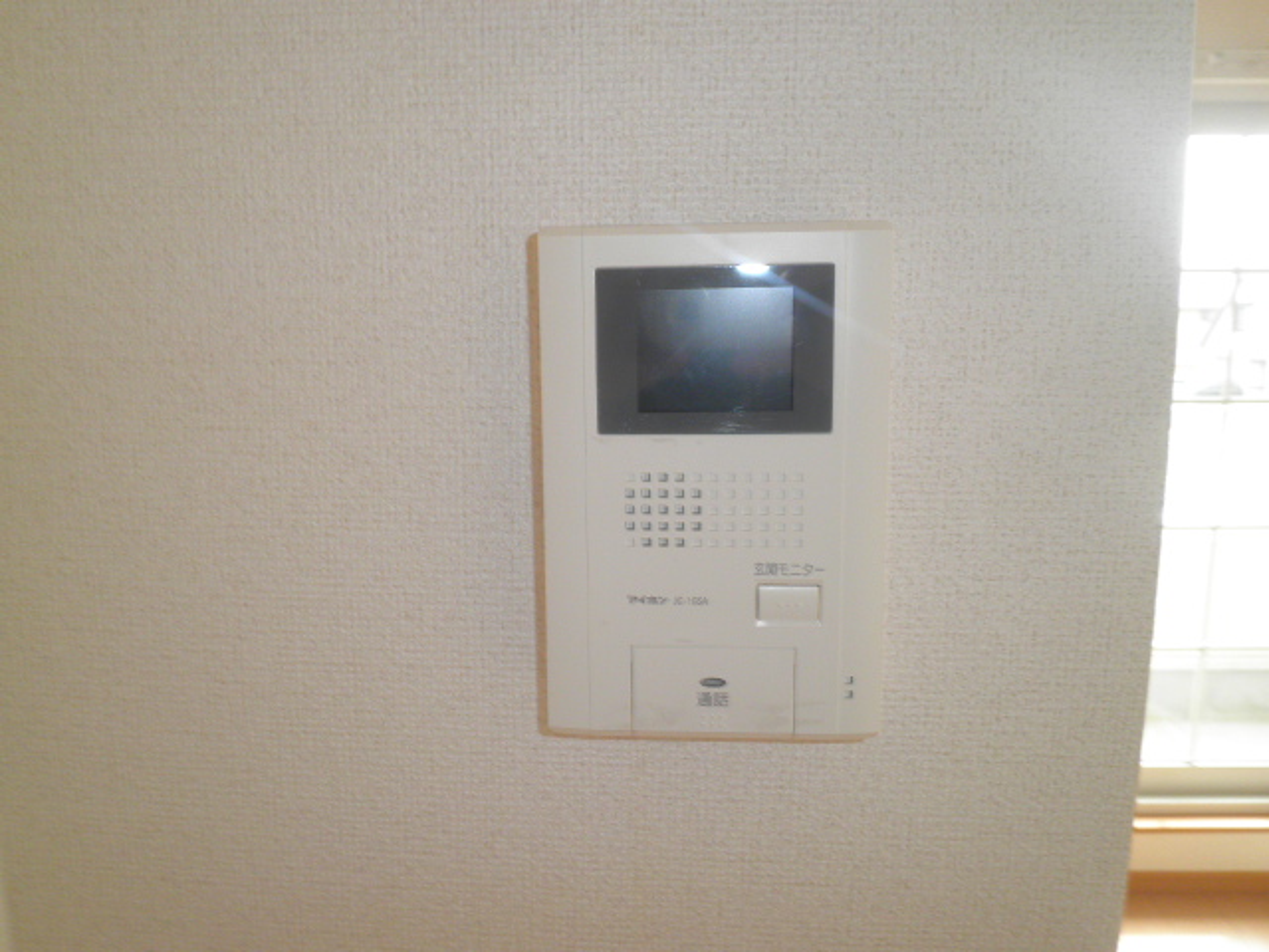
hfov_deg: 67.3
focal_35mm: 26
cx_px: 634
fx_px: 953
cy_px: 476
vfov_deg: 53.1
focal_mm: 4.7
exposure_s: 1/30
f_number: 2.8
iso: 64
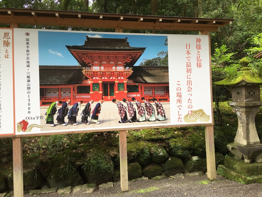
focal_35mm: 29
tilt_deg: +2.8
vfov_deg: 48.2
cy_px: 98
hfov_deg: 61.7
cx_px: 131
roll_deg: +3.3
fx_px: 219
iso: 25
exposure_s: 1/40
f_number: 2.2
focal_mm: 4.15
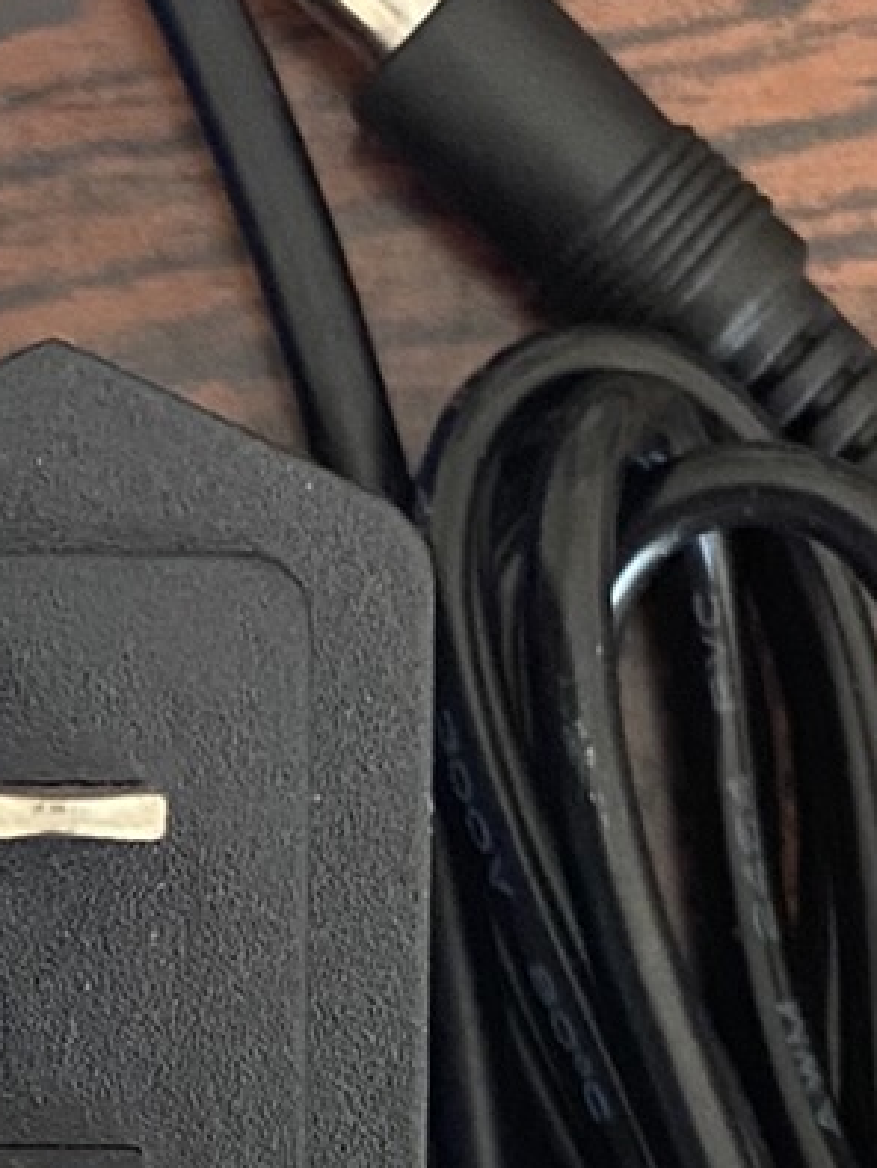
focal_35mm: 135
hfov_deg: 10.9
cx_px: -92
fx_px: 4555
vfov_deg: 14.5
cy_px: 996
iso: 320
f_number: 1.8
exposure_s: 1/60
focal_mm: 4.25
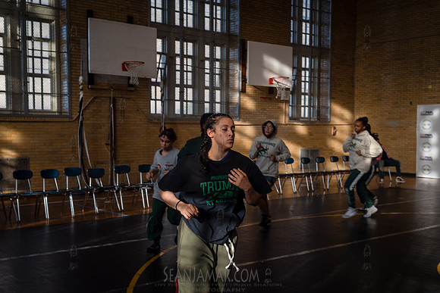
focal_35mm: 45
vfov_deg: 30.1
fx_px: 546
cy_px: 170
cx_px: 200
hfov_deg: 43.9
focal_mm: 35
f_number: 4.5
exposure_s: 1/250
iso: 200
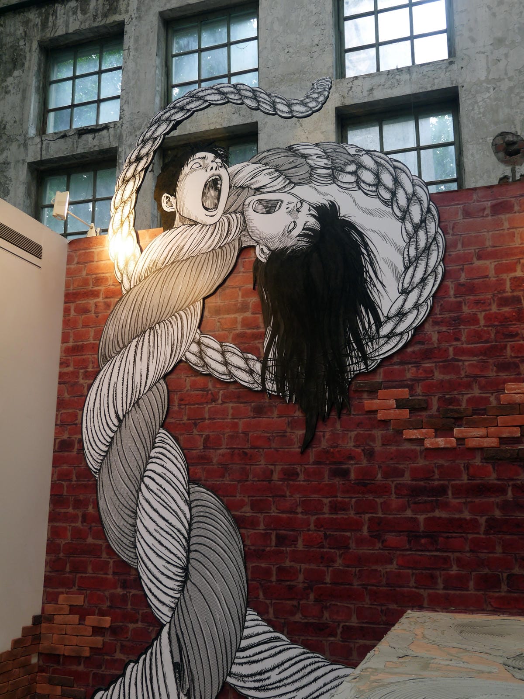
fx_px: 686
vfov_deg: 54.0
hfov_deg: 41.8
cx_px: 262
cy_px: 350
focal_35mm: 34
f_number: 4.1
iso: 200
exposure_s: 1/60
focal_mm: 17
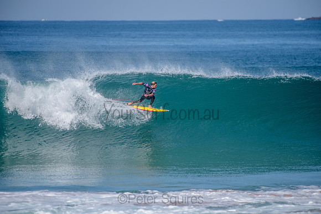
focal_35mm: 500
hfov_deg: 4.1
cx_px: 160
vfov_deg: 2.8
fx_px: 4459
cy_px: 107
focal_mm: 500
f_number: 5.6
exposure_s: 1/2000
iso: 160
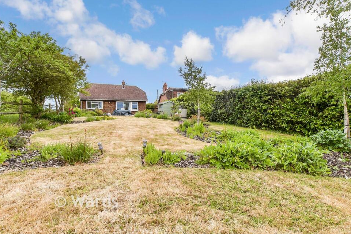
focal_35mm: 16
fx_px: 156
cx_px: 176
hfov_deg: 96.7
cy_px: 116
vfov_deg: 73.7
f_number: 8
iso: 160
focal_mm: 10
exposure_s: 1/400
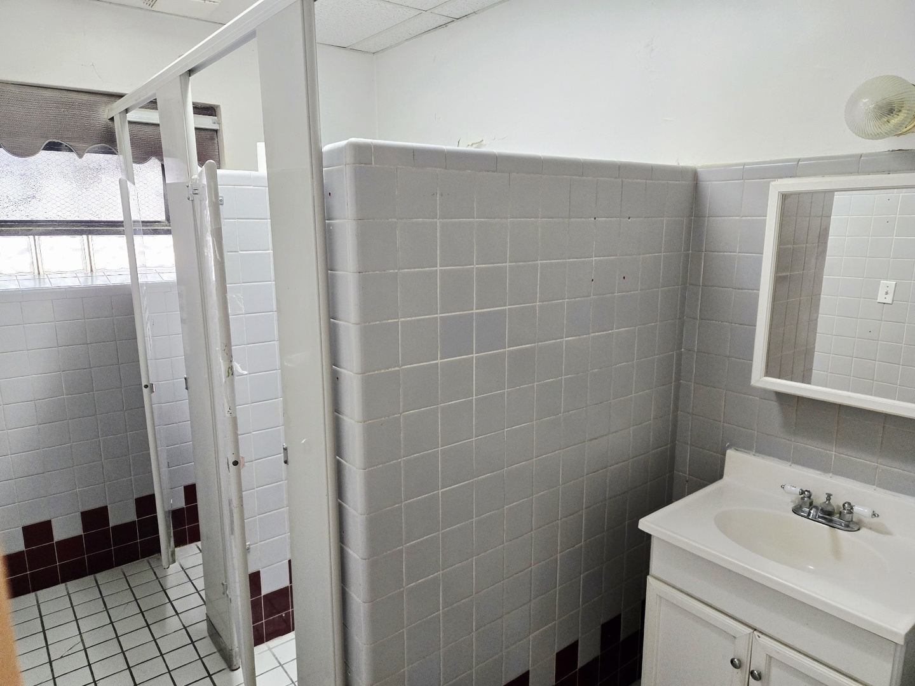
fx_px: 608
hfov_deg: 73.9
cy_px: 343
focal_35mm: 23
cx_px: 458
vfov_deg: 58.9
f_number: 1.8
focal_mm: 5.4
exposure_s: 1/120
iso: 400
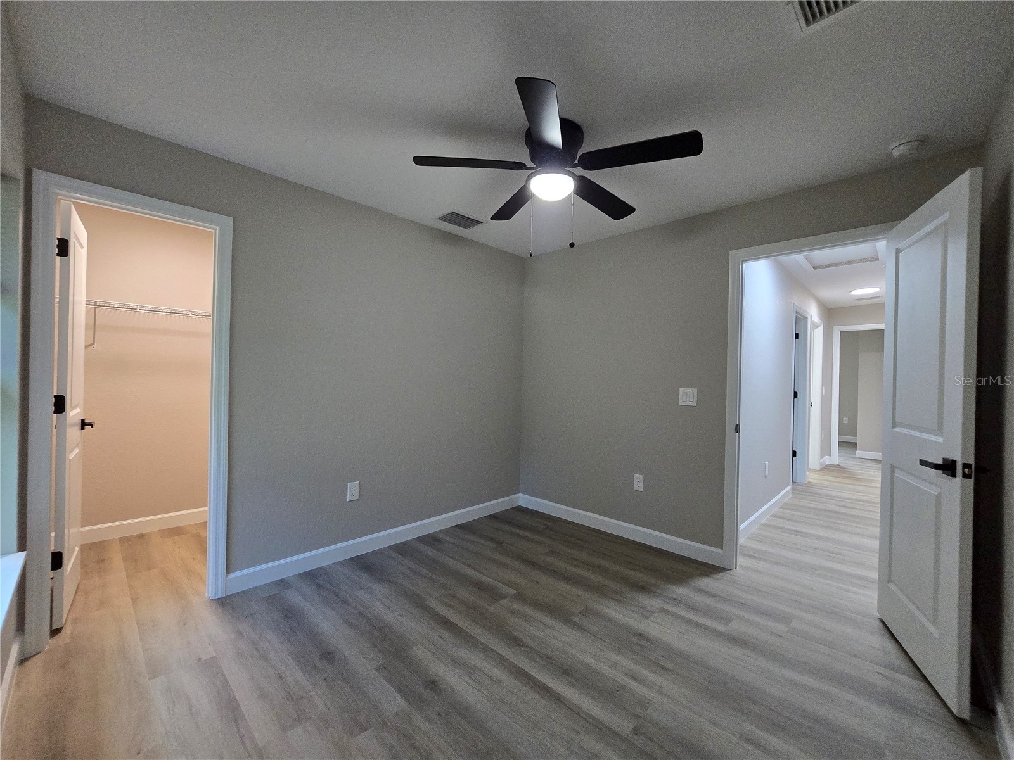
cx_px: 507
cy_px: 380
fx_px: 381
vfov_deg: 89.9
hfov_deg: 106.2
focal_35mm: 13
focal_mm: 2.2
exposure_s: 1/60
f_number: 2.2
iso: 400
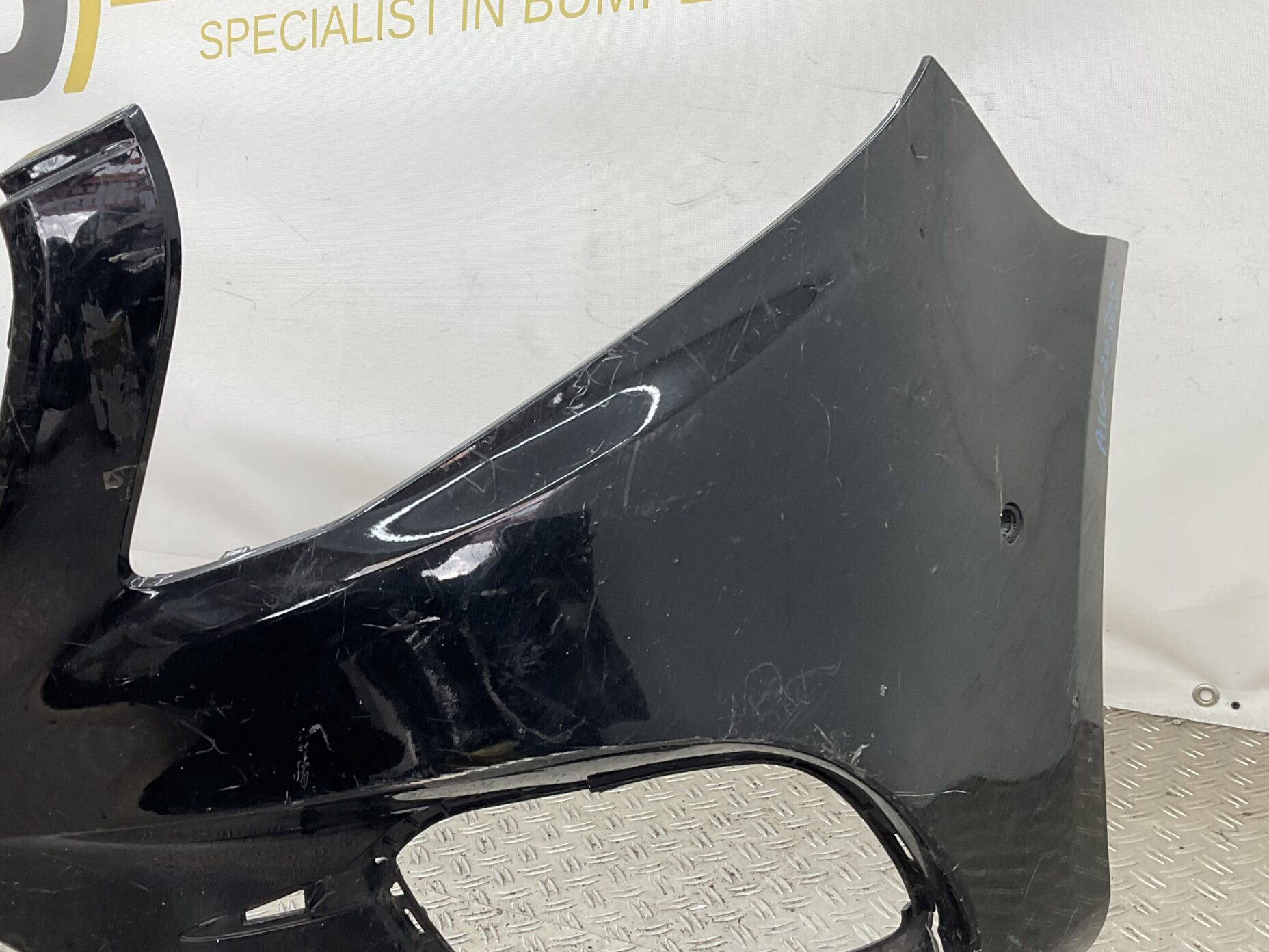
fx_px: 1466
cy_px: 585
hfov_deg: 46.3
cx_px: 459
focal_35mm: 40
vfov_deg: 35.8
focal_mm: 3
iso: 25
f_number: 1.8
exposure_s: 1/120
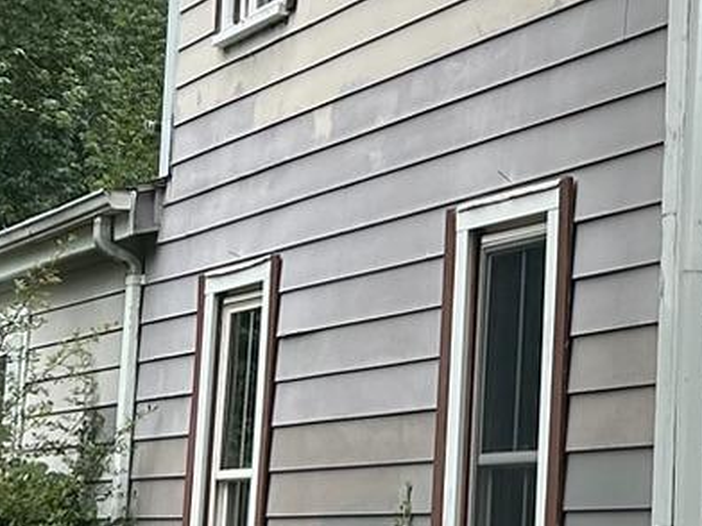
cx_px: 842
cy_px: 113
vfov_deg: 10.9
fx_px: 2758
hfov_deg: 14.1
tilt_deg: +9.3
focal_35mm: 136
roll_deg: -1.0
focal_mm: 5.7
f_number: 1.5
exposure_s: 1/1395
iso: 50
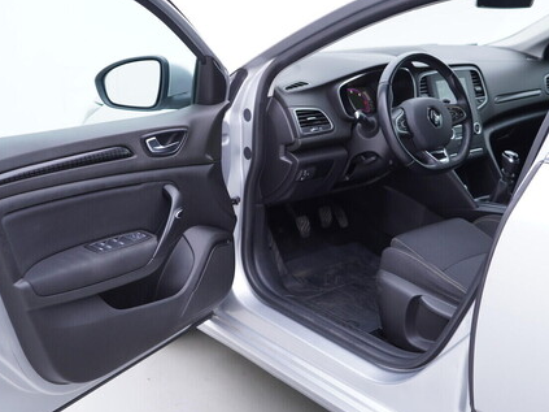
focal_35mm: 45
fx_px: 713
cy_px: 211
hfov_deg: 42.1
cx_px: 254
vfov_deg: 32.2
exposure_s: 1/40
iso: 125
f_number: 2.8
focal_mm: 24
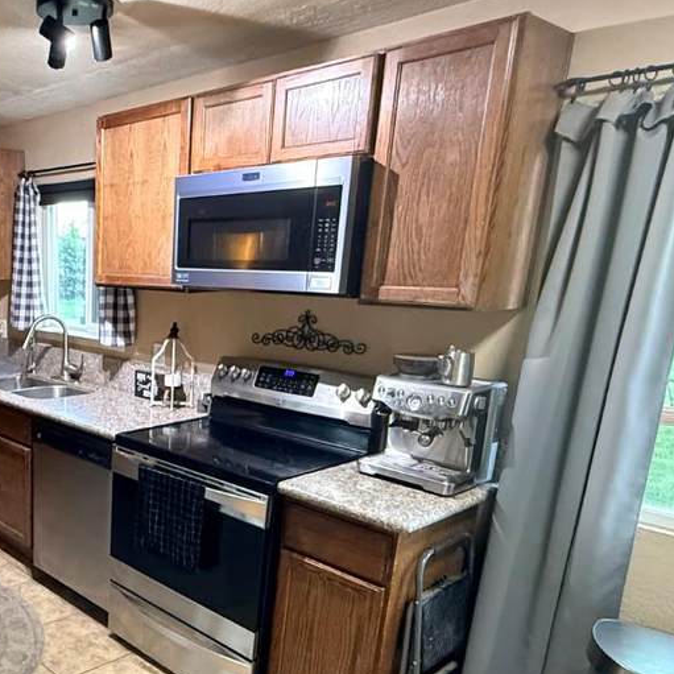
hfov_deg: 47.2
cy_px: 438
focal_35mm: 31
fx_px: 683
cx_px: 65
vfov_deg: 51.7
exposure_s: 1/60
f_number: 2.2
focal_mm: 2.22
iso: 640
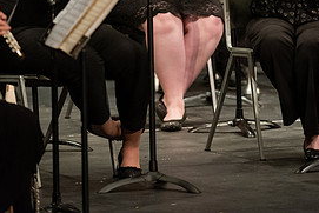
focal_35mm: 641
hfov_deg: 3.2
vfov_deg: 2.1
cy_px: -14
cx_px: 264
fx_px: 5683
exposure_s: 1/320
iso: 4000
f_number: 3.5
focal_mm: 300
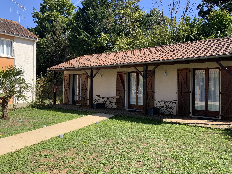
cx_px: 116
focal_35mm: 29
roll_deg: -1.2
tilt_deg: +0.8
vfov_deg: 48.2
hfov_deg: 61.7
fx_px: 194
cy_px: 87
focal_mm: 3
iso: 16
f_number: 1.8
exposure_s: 1/855
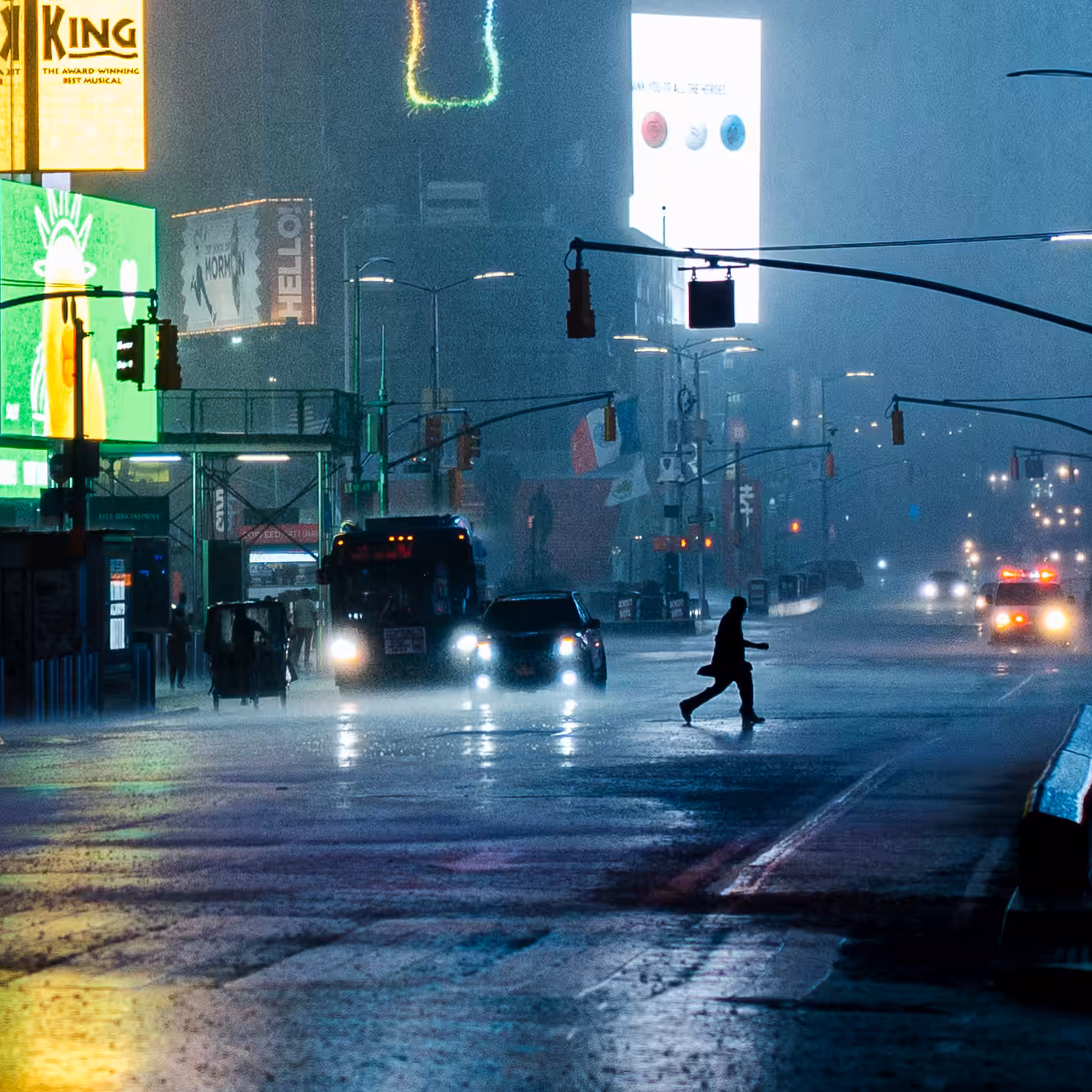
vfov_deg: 8.5
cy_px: 47
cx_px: 73
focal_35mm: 206
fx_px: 7352
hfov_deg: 8.5
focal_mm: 55
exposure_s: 1/500
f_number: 1.8
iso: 100
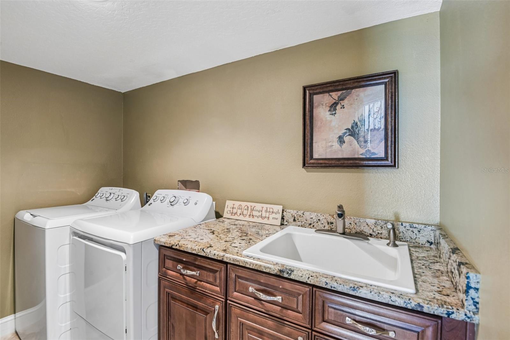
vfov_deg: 73.7
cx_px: 255
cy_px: 170
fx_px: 227
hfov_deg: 96.7
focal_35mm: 16
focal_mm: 16
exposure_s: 1/3.33
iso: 400
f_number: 8
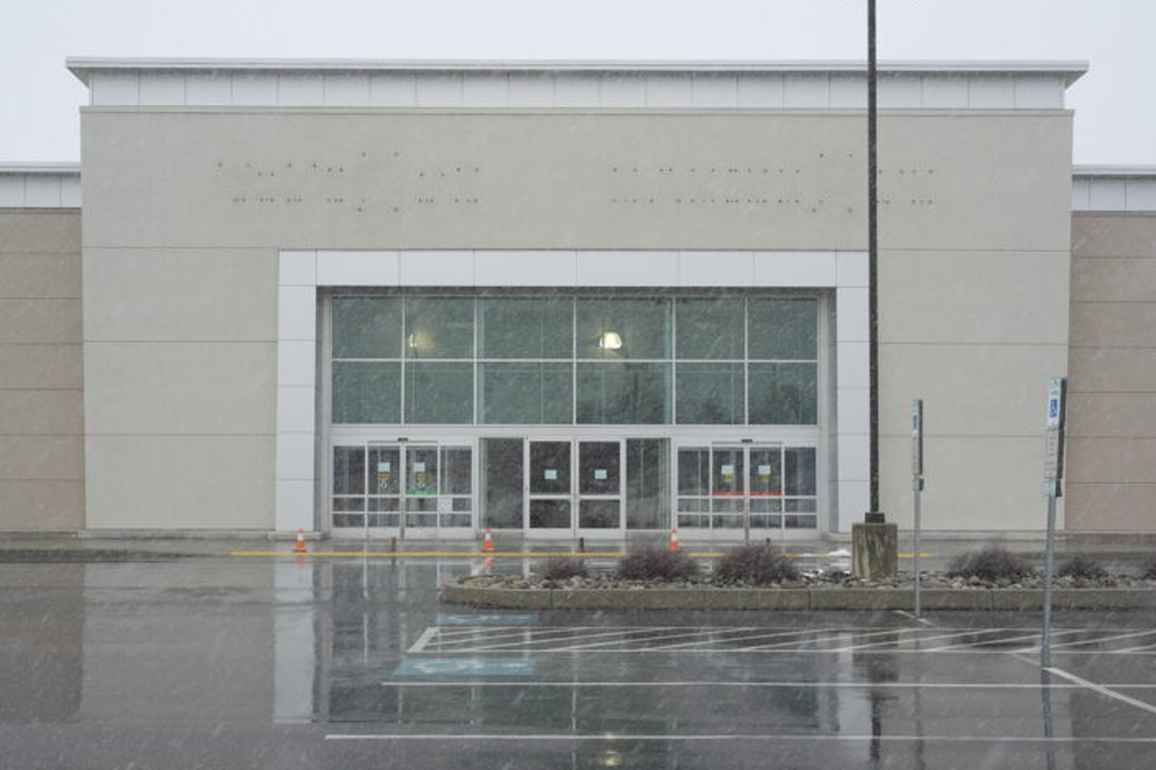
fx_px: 1508
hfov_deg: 41.9
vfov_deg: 28.6
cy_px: 413
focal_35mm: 47
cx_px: 554
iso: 100
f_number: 4
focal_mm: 28
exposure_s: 1/125
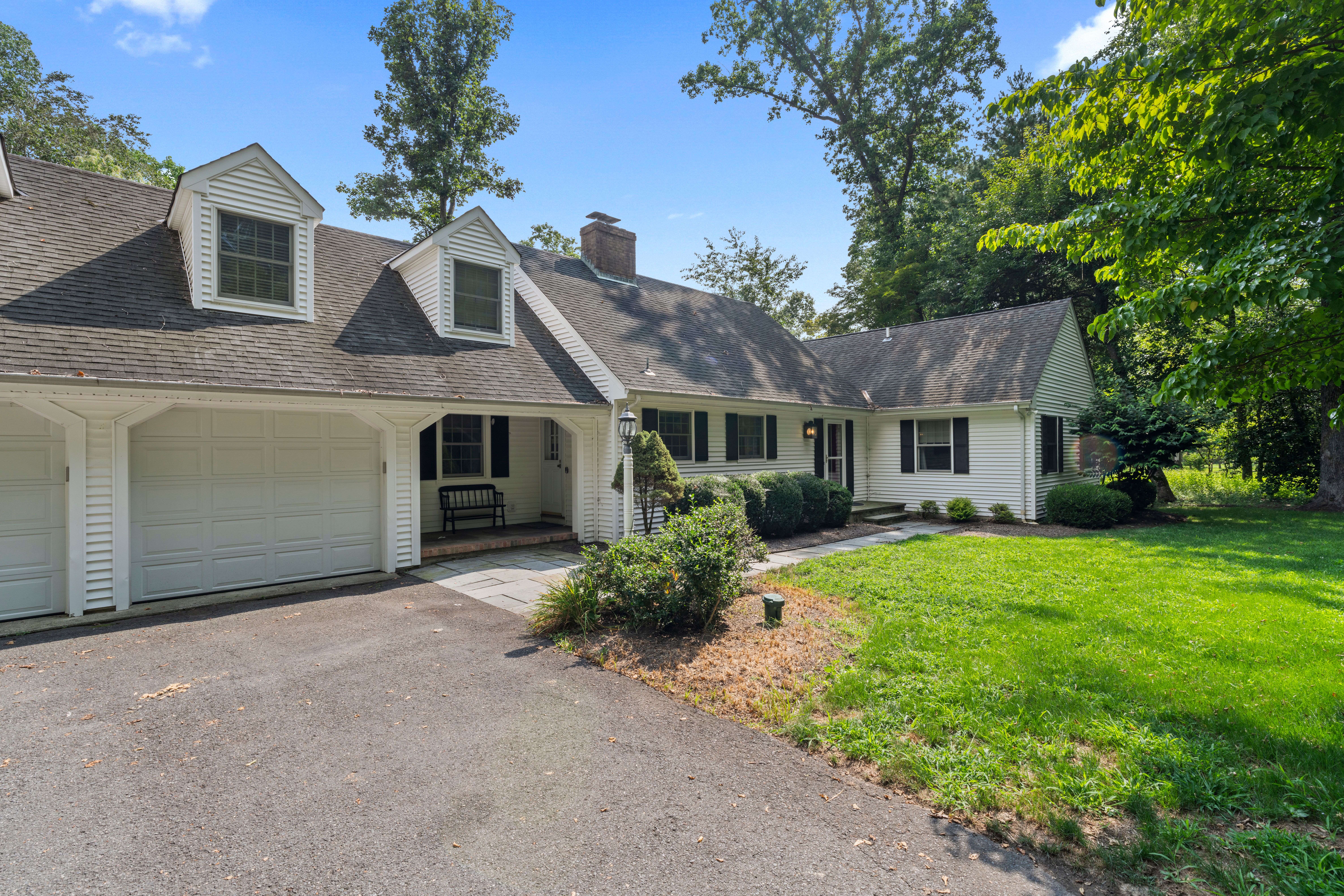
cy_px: 448
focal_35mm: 16
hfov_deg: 96.7
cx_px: 672
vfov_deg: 73.7
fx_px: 597
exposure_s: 1/15
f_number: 13
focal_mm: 16
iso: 160
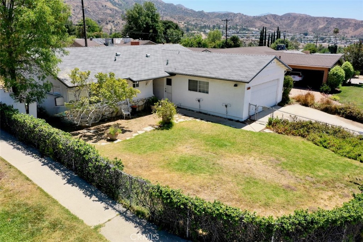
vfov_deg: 46.4
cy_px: 121
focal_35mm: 28
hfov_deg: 65.5
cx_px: 182
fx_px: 282
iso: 100
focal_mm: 10.26
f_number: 5.6
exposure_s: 1/500
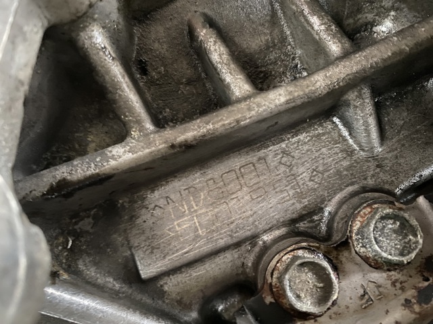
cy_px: 162
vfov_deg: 54.8
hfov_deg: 69.4
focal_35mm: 25
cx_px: 216
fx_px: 312
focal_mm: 4.25
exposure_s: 1/9
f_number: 1.8
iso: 500
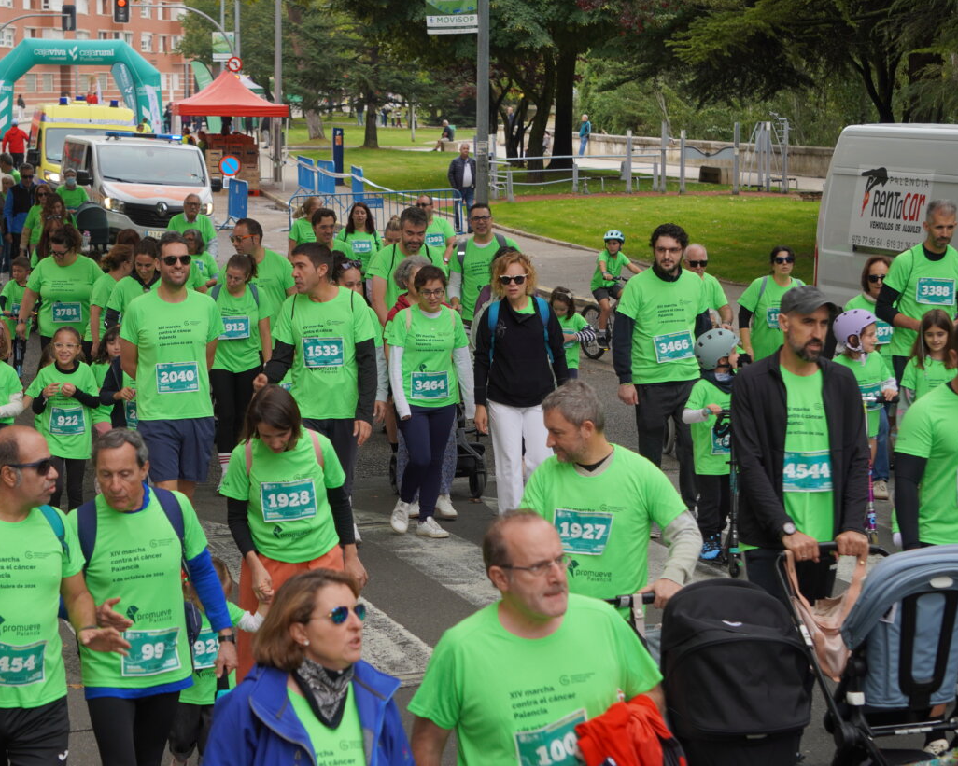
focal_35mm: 97
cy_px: 388
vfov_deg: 15.9
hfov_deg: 19.8
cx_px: 393
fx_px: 2739
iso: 100
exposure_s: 1/160
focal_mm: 55
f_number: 5.6
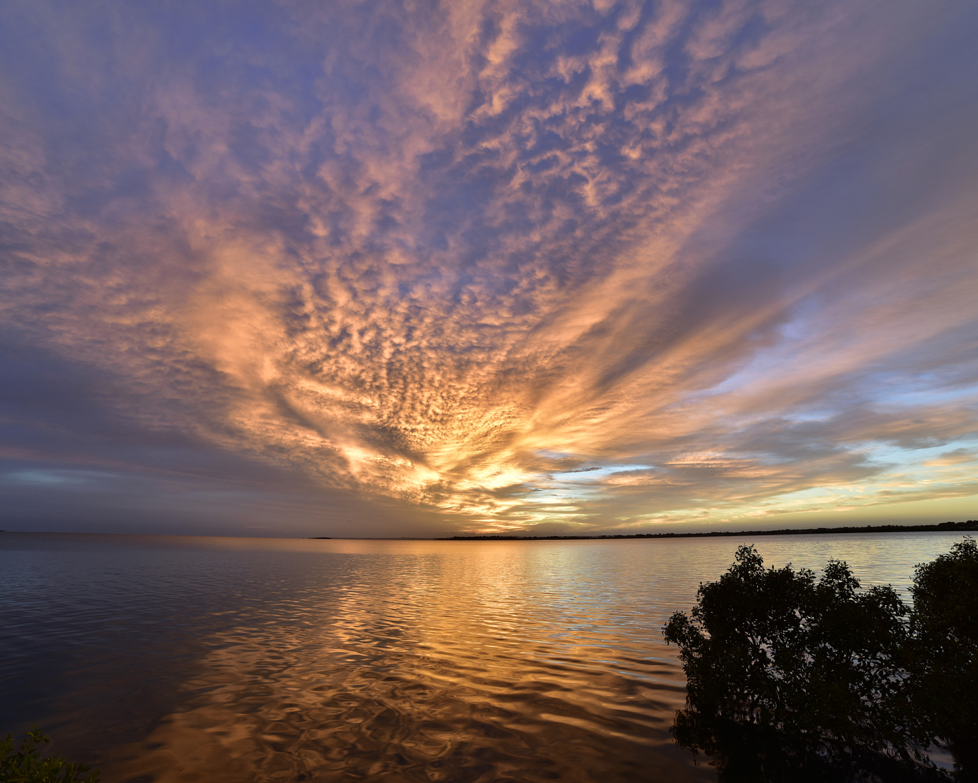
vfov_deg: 80.4
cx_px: 466
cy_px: 396
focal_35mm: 16
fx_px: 463
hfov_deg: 93.0
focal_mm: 14
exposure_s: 1/13
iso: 64
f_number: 8
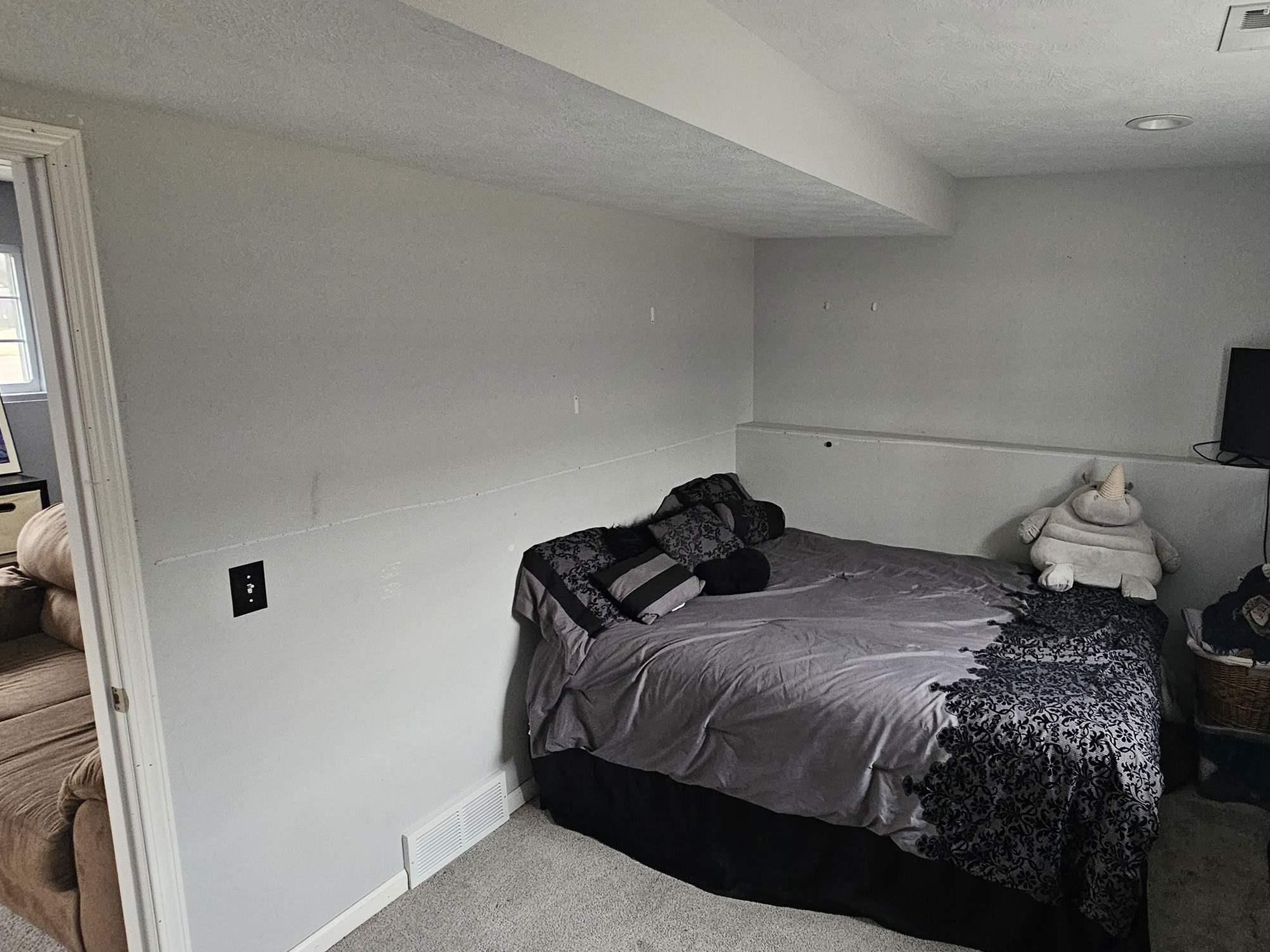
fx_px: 734
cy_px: 456
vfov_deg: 65.9
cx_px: 823
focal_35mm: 20
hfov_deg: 79.6
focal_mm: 2.2
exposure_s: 1/60
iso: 400
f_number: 2.2
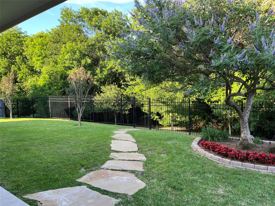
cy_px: 103
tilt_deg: -3.8
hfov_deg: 67.3
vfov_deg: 53.1
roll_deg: +1.4
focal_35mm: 26
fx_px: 207
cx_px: 138
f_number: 1.6
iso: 40
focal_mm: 5.1
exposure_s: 1/161
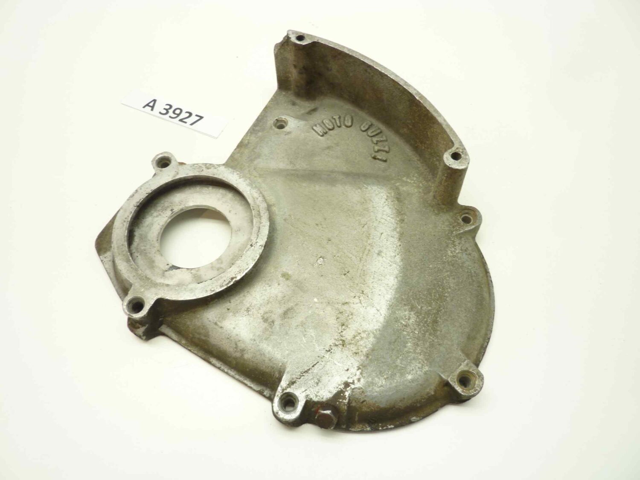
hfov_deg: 69.4
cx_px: 320
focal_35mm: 25
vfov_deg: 54.9
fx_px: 462
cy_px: 240
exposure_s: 1/13
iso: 80
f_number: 3.3
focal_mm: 4.1
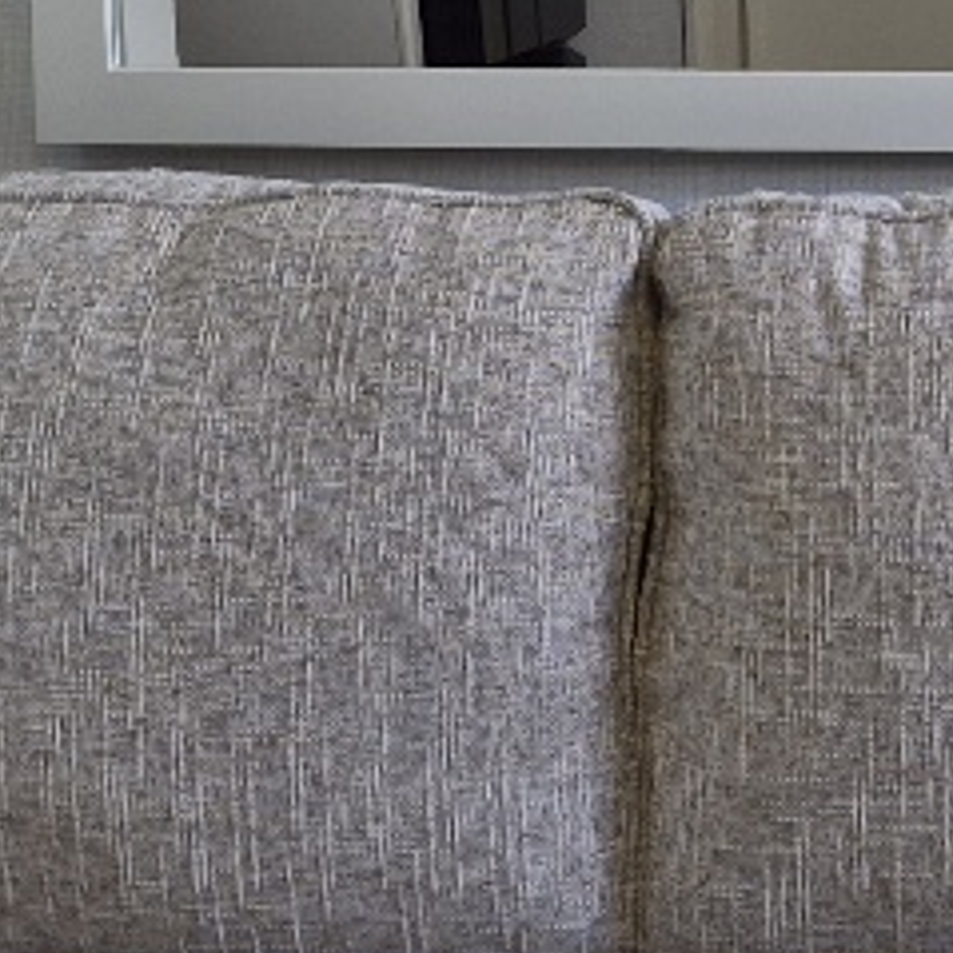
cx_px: 1124
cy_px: 80
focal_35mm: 136
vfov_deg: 12.7
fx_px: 4236
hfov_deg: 12.5
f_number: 1.8
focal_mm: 5.4
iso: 32
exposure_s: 1/200
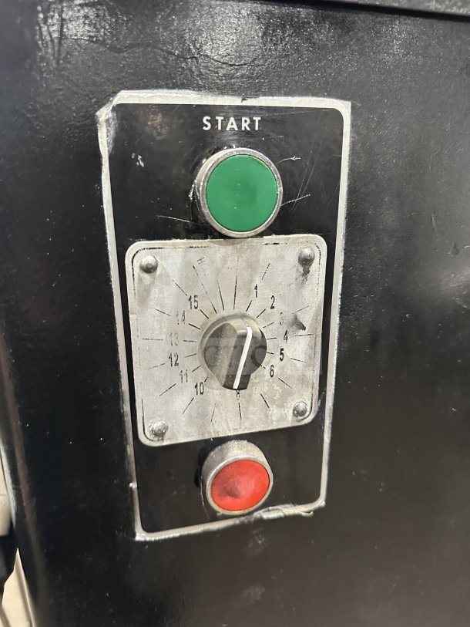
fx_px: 434
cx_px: 235
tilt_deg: -17.0
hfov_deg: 56.8
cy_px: 314
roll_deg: -2.7
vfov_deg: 71.6
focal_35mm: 24
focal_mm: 6.86
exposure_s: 1/60
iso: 800
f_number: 1.78
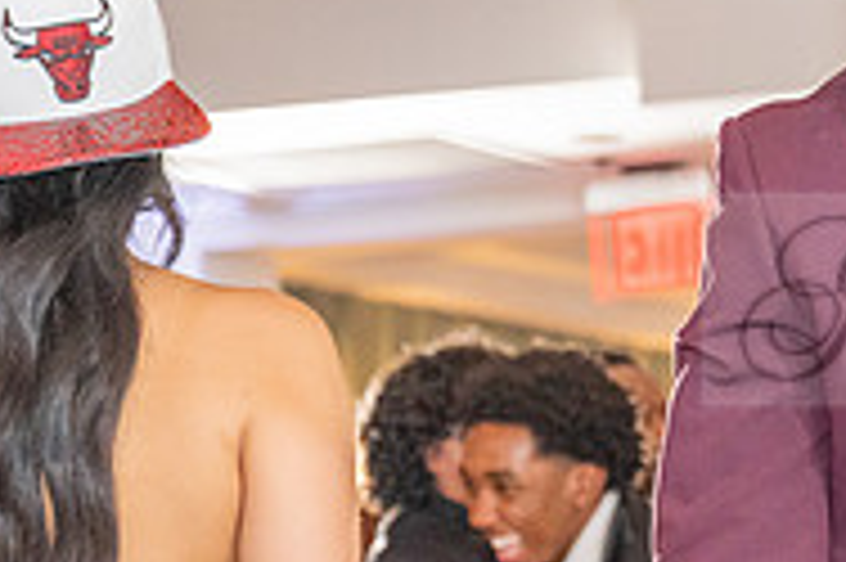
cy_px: 299
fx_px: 5071
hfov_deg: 9.4
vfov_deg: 6.3
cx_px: 1094
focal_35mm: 216
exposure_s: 1/200
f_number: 3.5
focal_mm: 70
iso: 2000
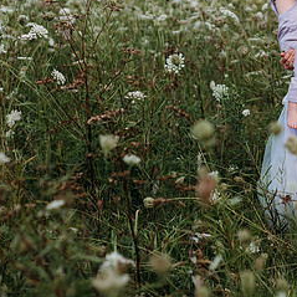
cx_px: 327
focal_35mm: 175
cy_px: 73
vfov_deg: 10.0
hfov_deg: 9.9
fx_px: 1699
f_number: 3.5
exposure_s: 1/1250
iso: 250
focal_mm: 85
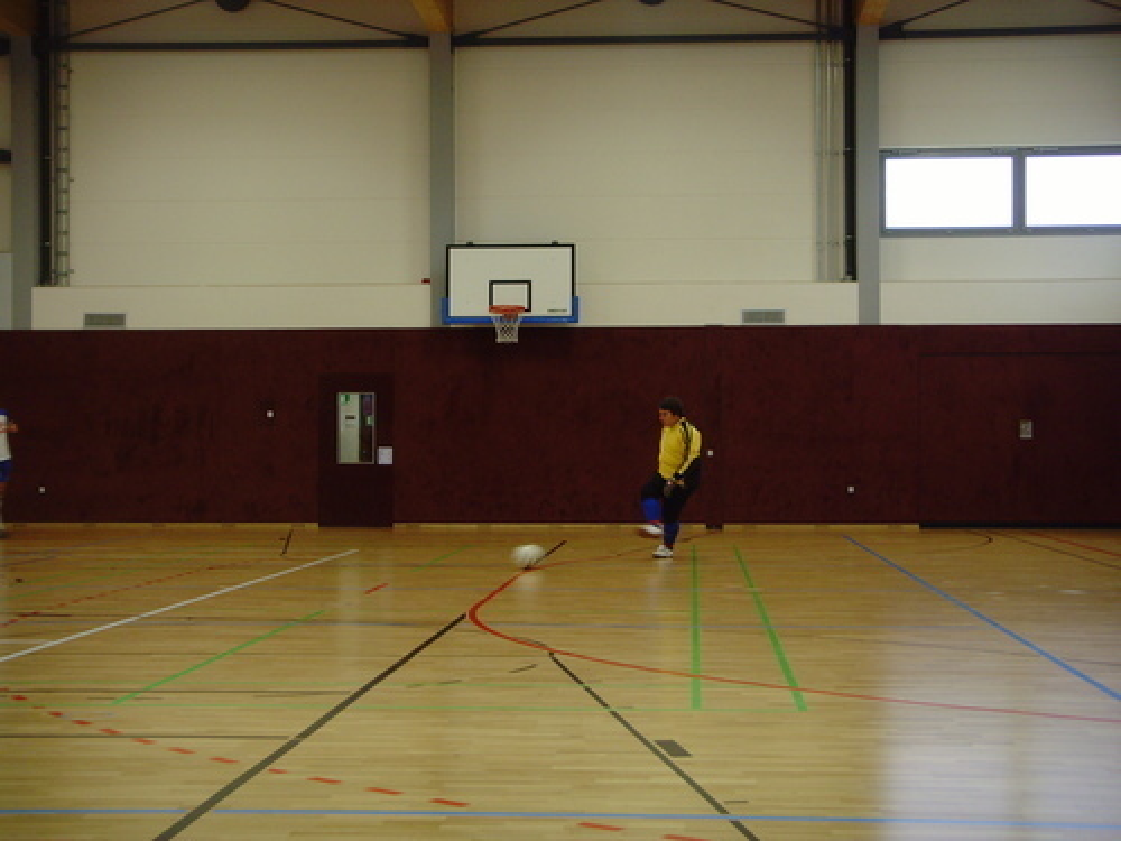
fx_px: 1943
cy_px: 420
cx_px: 560
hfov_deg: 32.2
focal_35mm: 60
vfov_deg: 24.4
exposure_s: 1/30
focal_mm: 10.2
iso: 200
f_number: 3.9
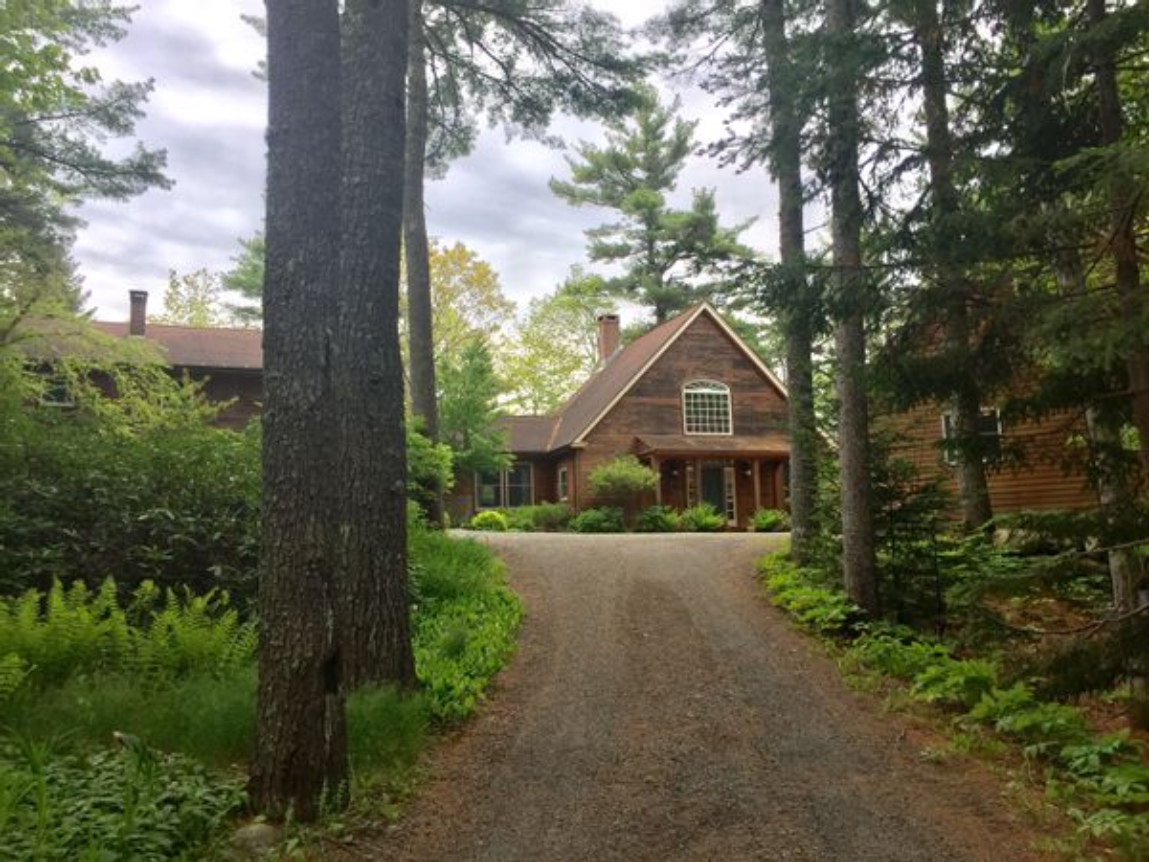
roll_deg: +0.8
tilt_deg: +7.5
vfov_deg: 48.2
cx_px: 574
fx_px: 963
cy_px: 431
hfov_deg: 61.7
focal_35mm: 29
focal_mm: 4.15
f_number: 2.2
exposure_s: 1/824
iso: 32
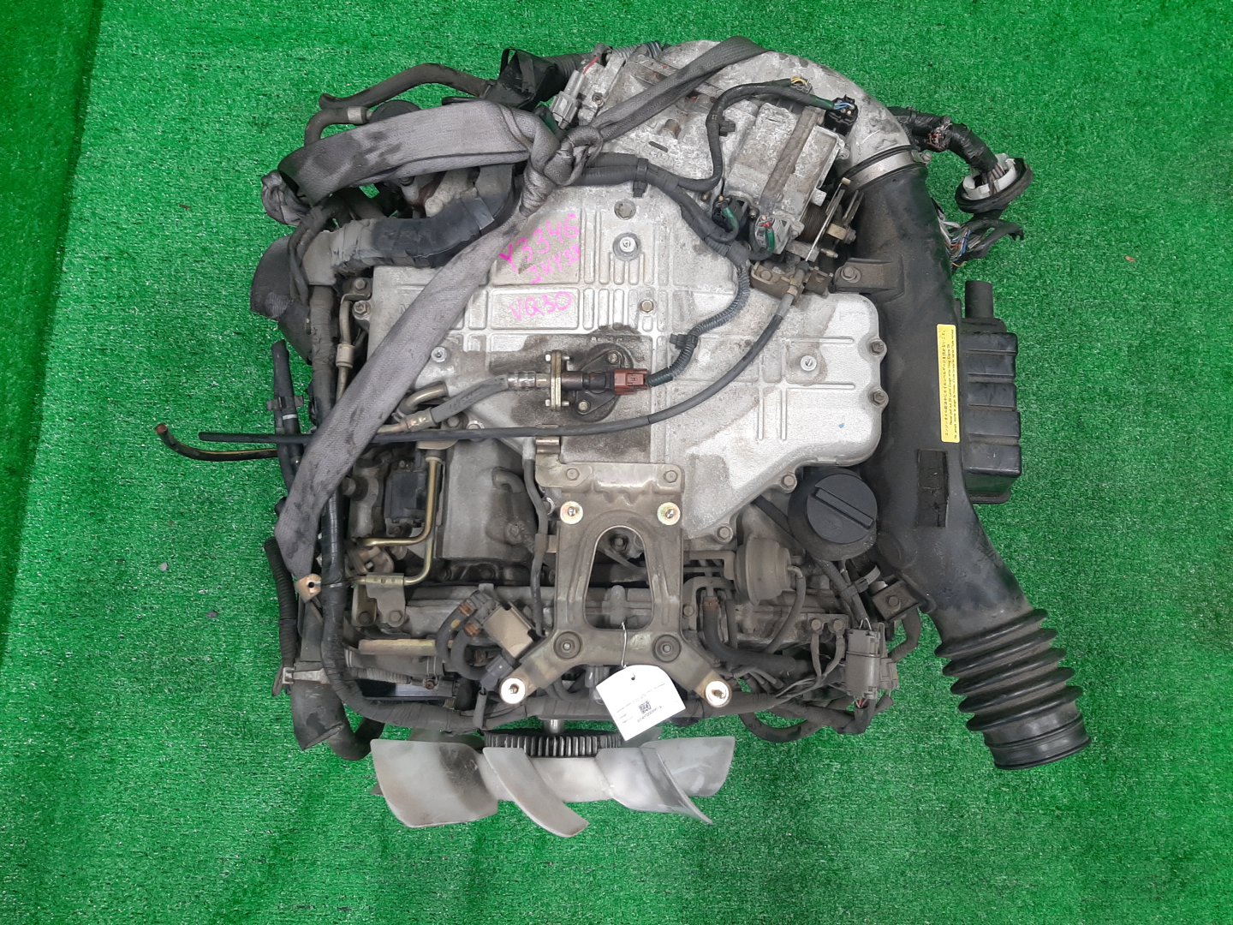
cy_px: 462
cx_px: 616
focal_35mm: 26
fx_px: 926
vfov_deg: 53.1
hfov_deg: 67.3
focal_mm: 3.93
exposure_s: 1/50
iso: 106
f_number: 1.7
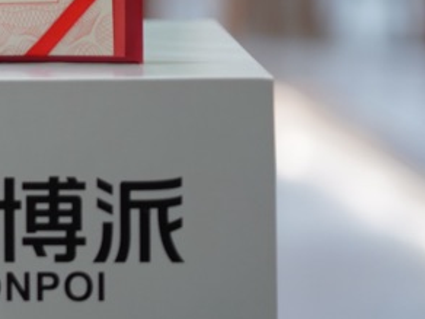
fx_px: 5095
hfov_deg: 4.7
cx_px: -409
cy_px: -233
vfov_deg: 3.6
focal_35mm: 415
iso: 640
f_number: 4
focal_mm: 105
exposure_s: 1/80
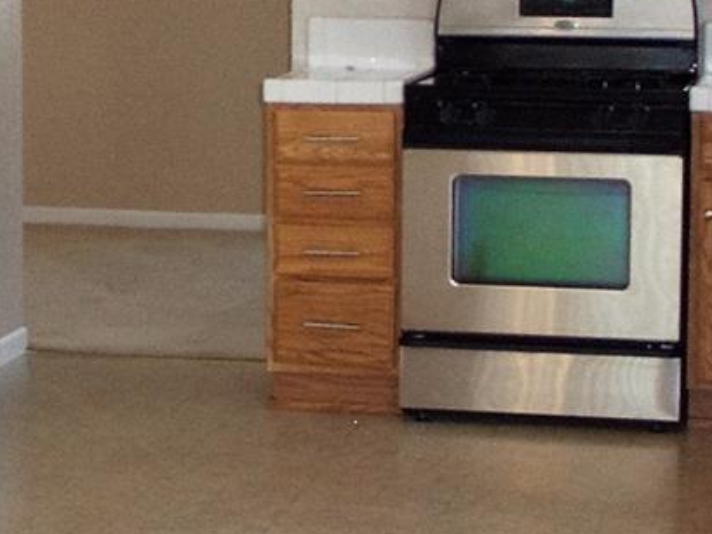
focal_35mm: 121
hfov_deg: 15.9
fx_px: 2490
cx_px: -9
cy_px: 47
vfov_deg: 12.2
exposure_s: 1/60
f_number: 2.8
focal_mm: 7.1
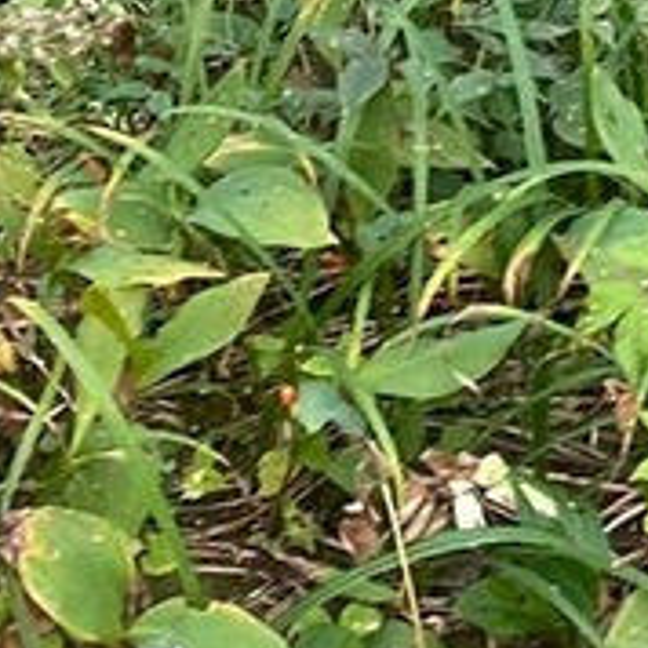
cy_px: -714
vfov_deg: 11.6
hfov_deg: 13.1
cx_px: 113
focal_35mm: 132
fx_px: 2796
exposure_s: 1/60
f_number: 1.8
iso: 160
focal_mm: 4.25
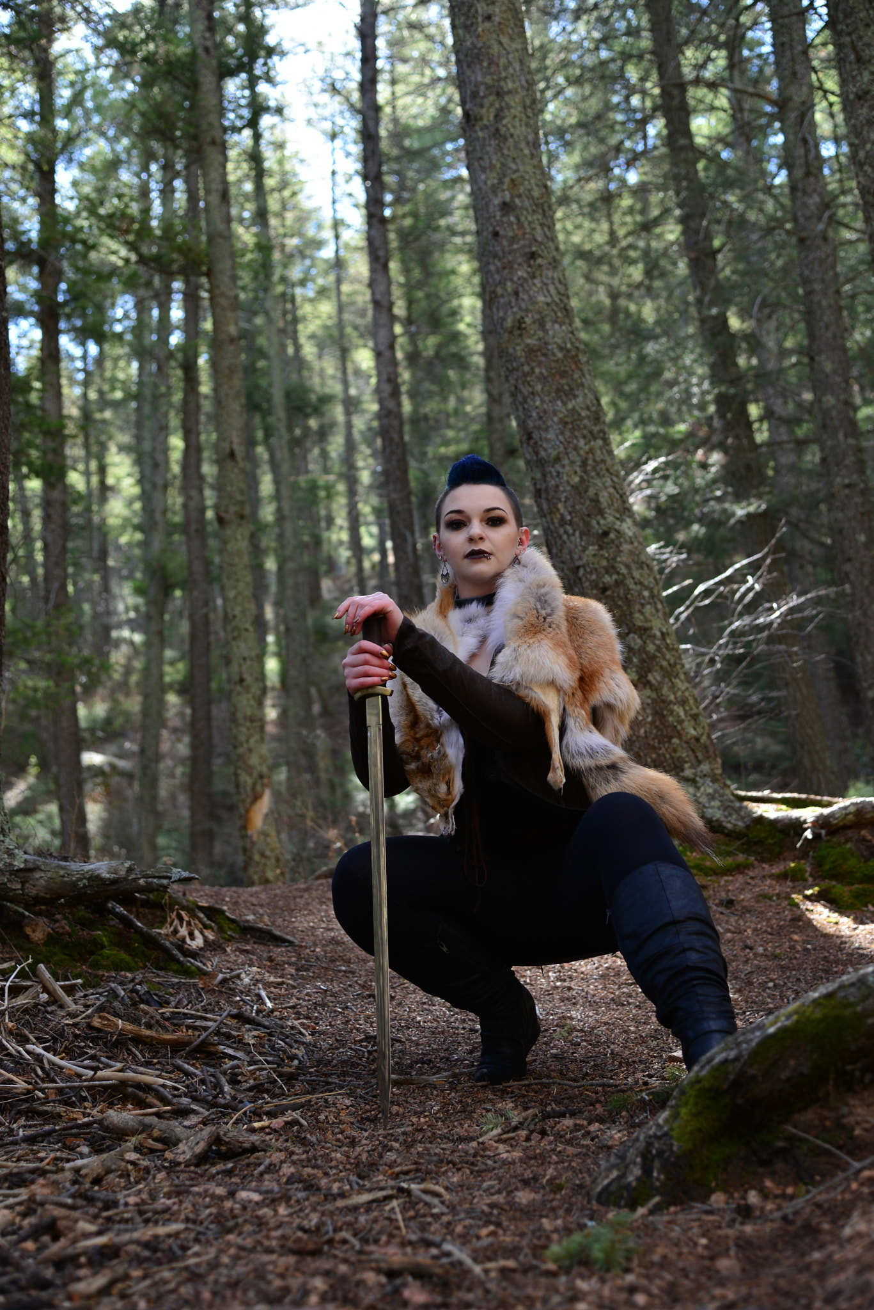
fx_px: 1746
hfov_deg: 28.1
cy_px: 655
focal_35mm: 48
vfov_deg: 41.1
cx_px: 437
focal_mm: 48
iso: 250
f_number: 4
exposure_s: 1/200
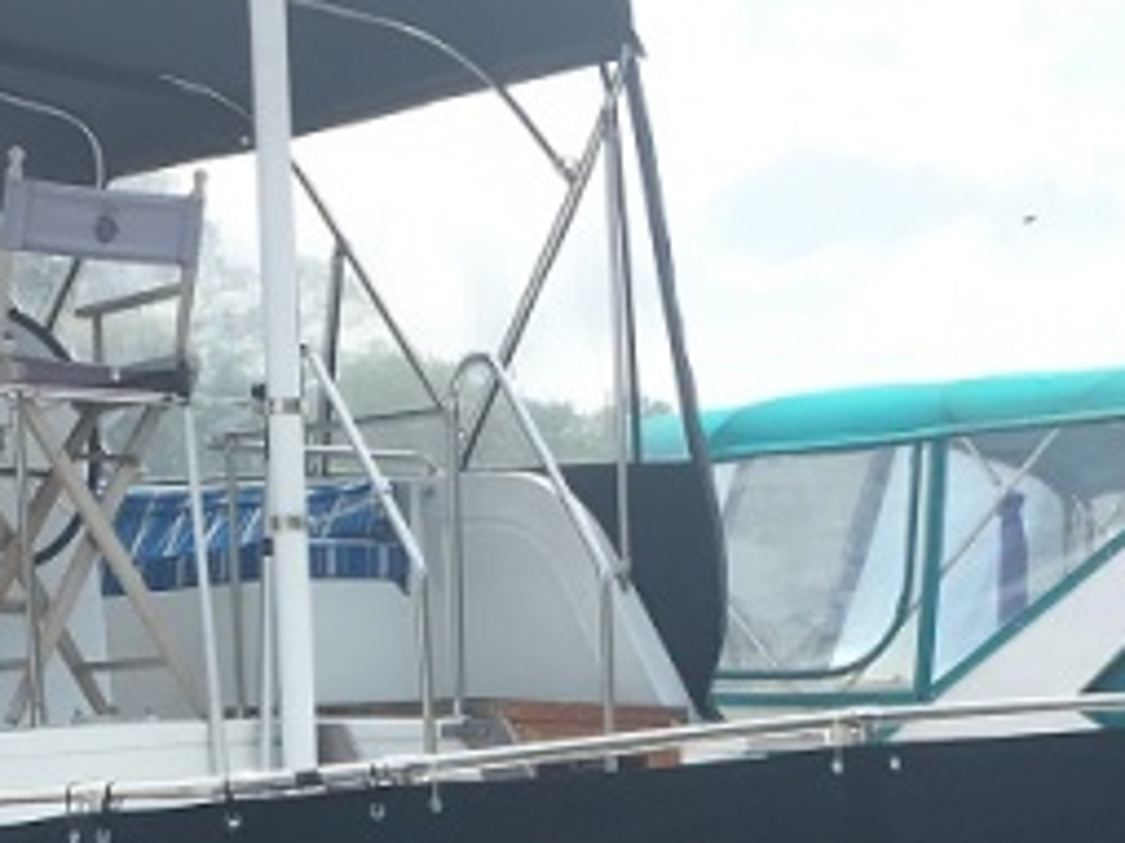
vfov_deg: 15.6
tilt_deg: -3.6
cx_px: 318
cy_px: 1033
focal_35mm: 91
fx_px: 2956
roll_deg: +2.8
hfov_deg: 21.4
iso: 25
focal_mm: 4.15
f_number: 2.2
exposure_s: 1/1183
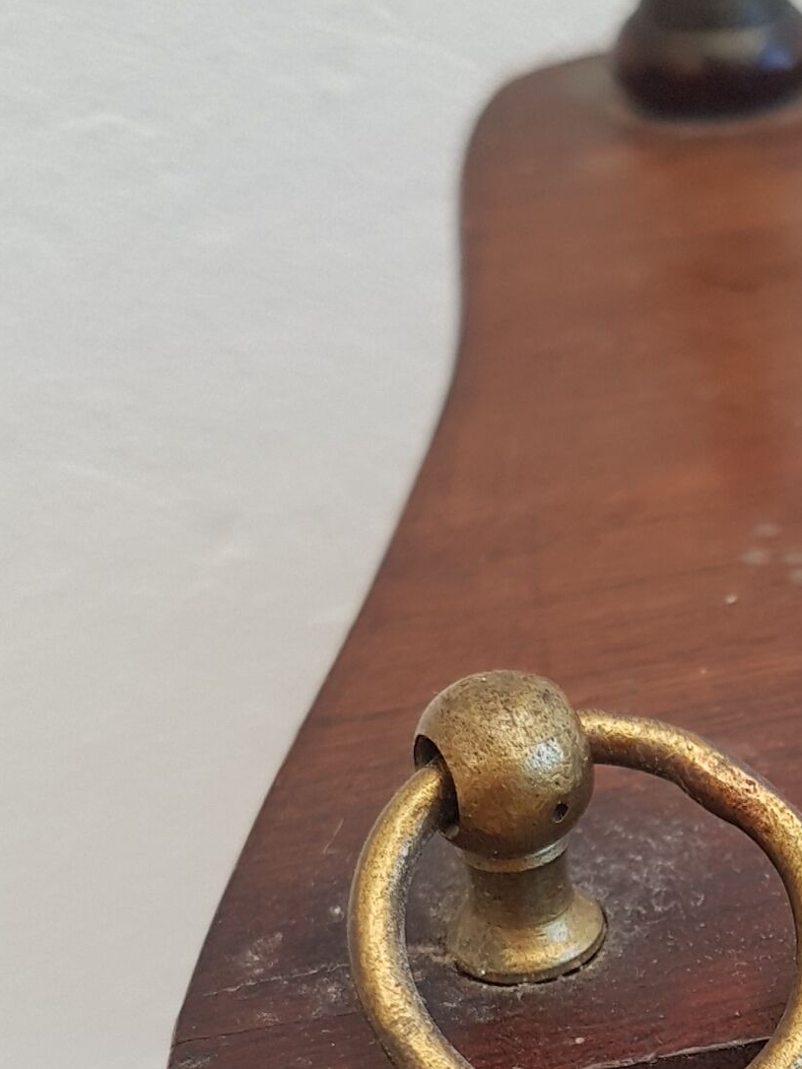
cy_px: 1000
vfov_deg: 27.0
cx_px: 903
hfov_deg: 20.2
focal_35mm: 69
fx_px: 2131
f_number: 1.7
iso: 64
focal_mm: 4.2
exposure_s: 1/100
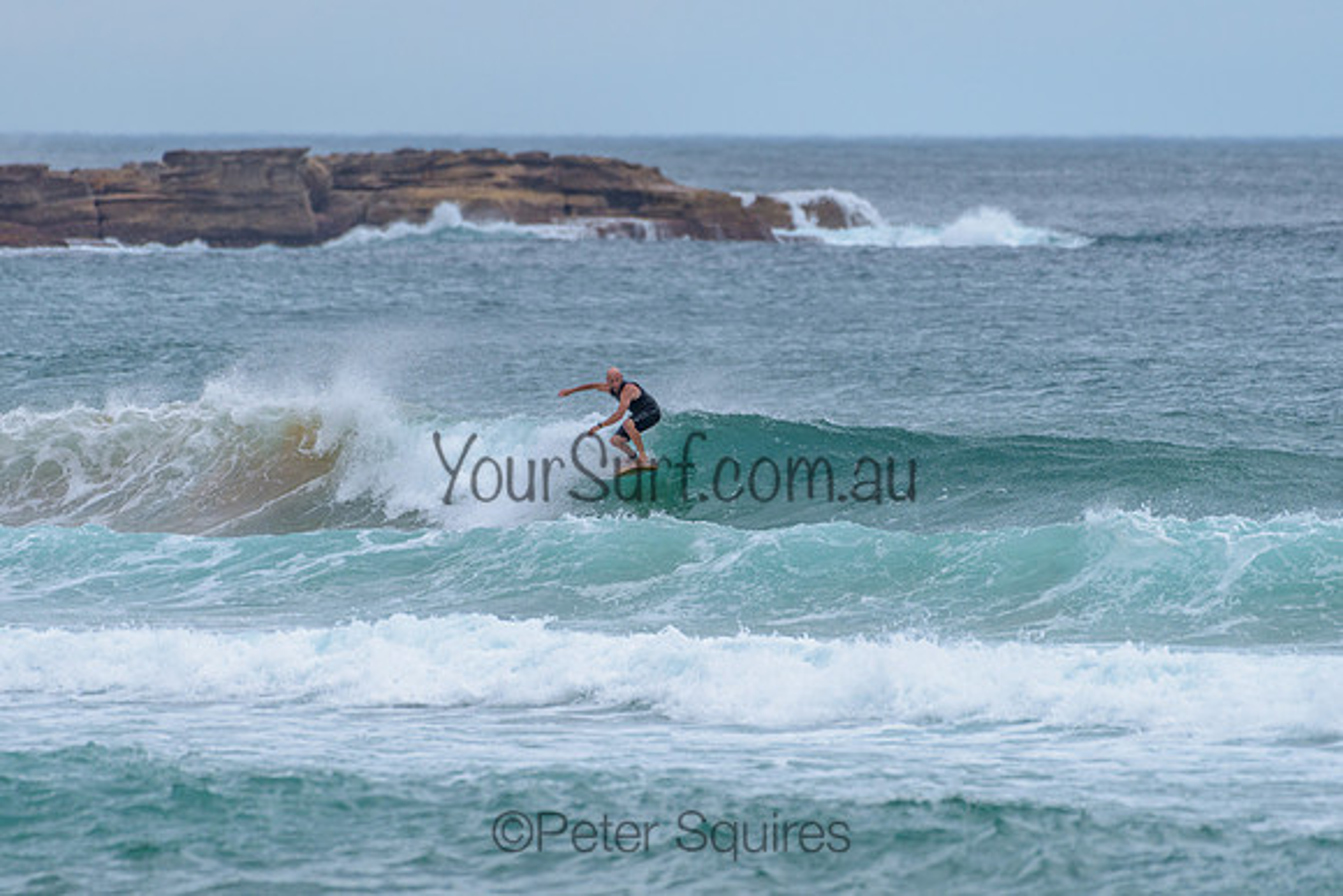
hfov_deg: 3.4
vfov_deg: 2.2
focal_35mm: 613
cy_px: 436
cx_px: 654
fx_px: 22879
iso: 250
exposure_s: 1/2000
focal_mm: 500
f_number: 5.6
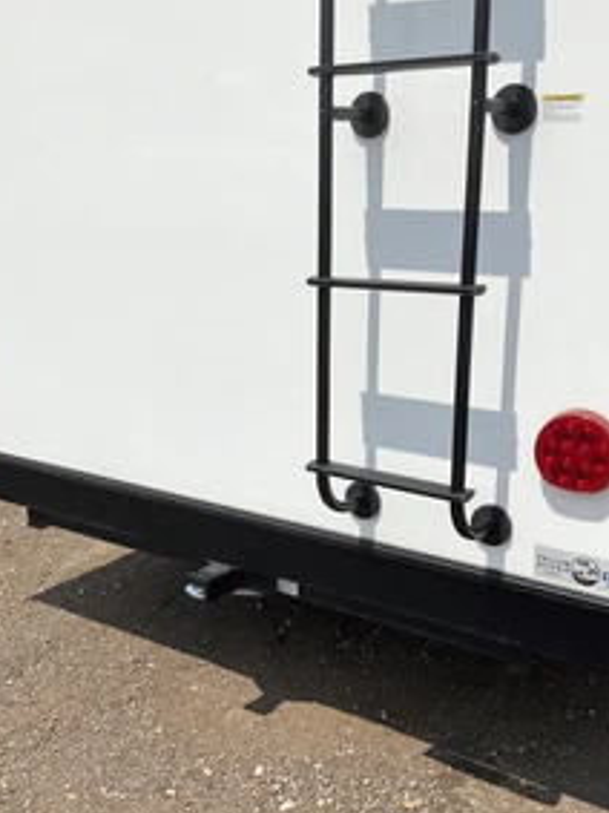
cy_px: 428
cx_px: 313
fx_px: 962
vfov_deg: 45.8
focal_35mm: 41
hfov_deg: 35.1
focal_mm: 3
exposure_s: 1/4405
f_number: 1.8
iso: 25
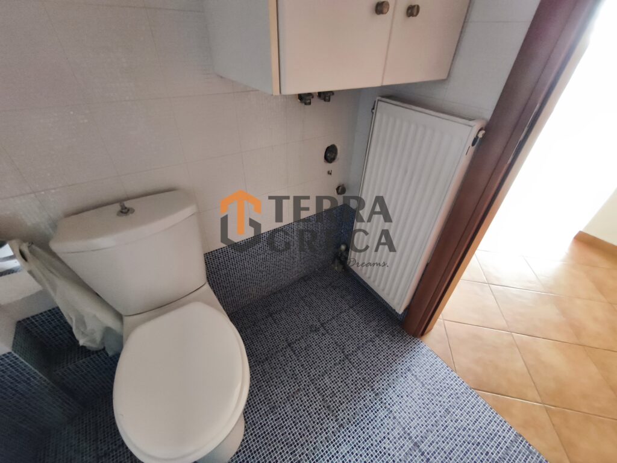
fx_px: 267
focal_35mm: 15
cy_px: 232
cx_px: 308
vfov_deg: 81.7
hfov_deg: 98.2
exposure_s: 1/25
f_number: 2.2
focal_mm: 1.91
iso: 1000
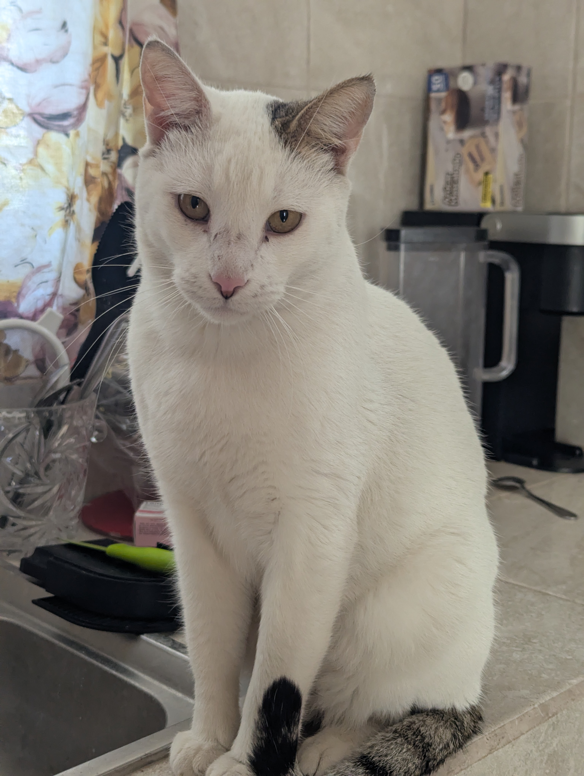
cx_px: 292
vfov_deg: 39.6
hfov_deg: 30.3
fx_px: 1077
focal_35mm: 48
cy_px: 388
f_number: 1.85
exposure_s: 1/121
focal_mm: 6.81
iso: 151
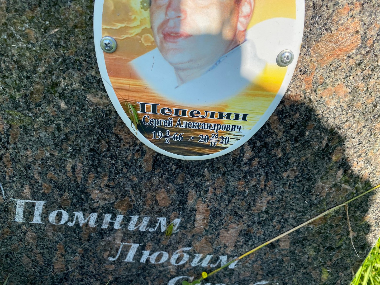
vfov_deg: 53.1
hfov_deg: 67.3
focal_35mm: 26
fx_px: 285
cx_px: 190
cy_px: 142
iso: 32
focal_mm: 4.25
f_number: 1.8
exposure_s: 1/2141
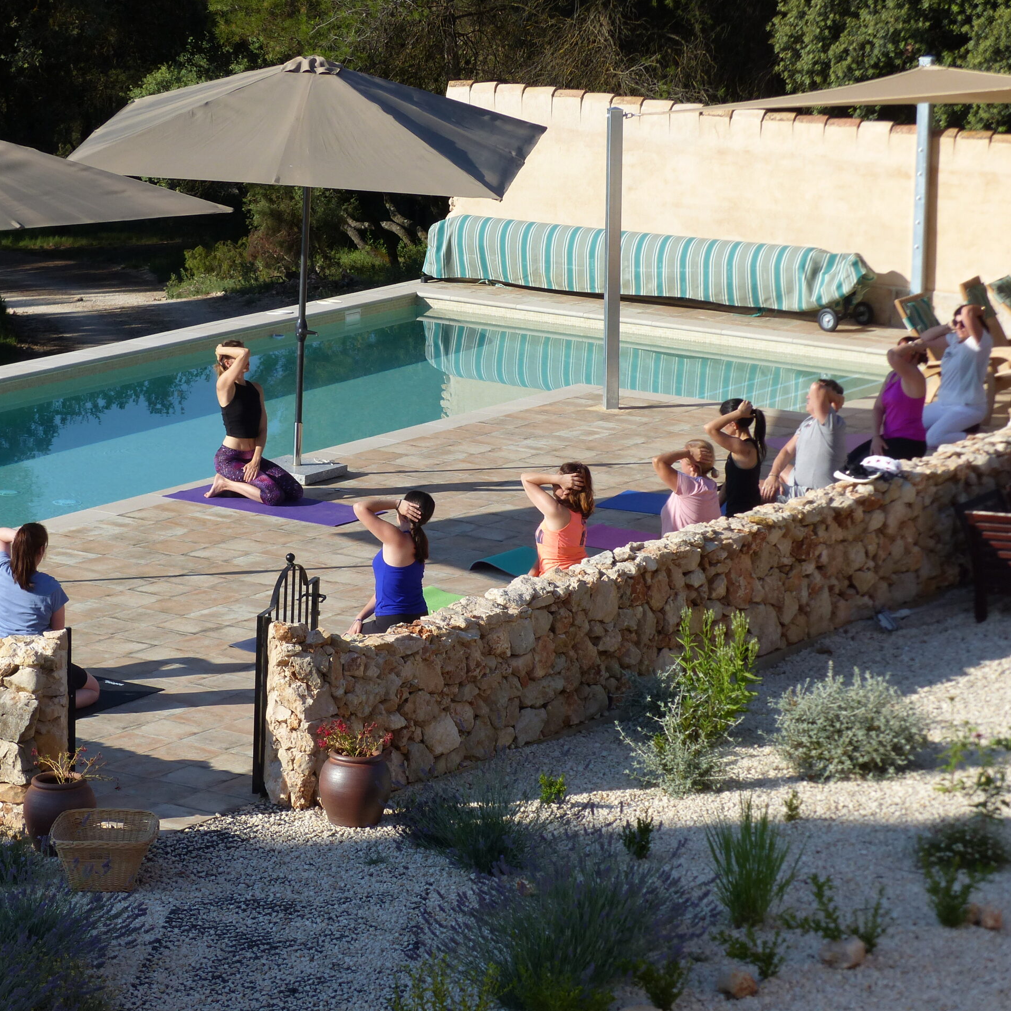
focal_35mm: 137
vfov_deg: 12.7
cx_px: 436
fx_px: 4527
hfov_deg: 12.7
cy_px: 506
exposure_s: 1/800
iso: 100
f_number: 4
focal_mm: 20.9
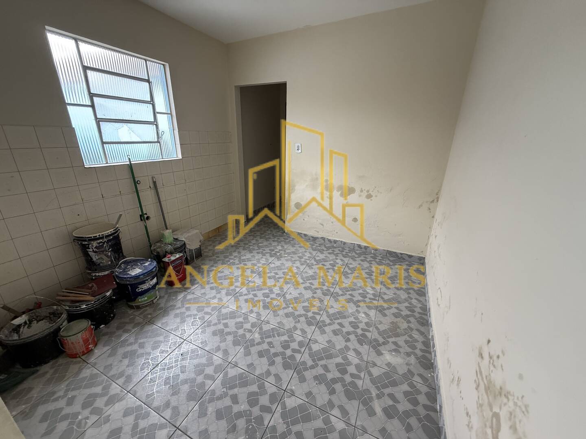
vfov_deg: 85.7
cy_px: 220
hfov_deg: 102.1
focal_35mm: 14
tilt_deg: -18.6
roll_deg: -0.5
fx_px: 237
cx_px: 293
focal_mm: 2.22
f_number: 2.2
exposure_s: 1/99
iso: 160
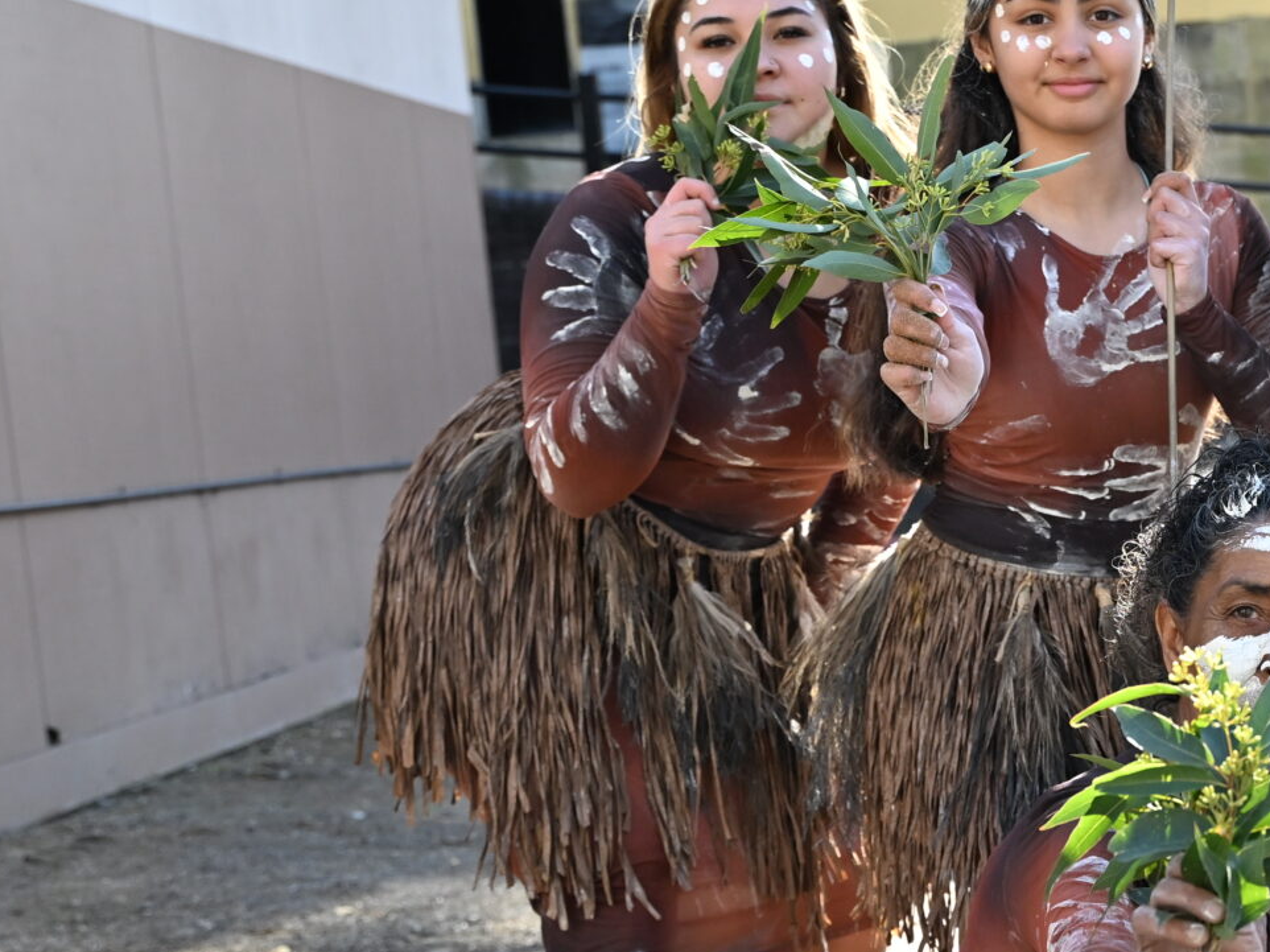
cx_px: 1319
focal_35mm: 87
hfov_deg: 21.6
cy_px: 757
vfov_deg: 16.8
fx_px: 3191
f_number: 3.5
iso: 640
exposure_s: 1/1000
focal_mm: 34
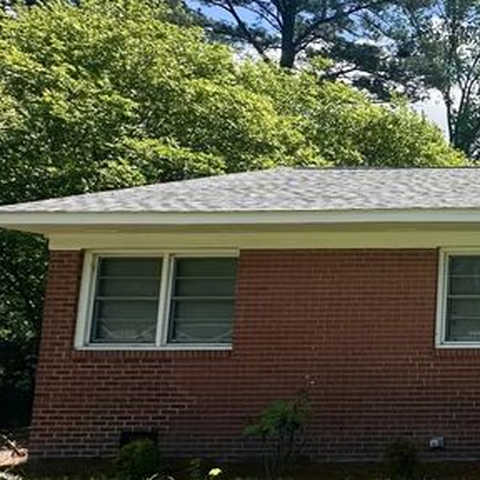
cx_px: 737
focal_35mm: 44
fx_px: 690
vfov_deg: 38.3
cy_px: 267
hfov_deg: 26.5
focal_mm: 2.22
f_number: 2.2
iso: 50
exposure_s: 1/1261
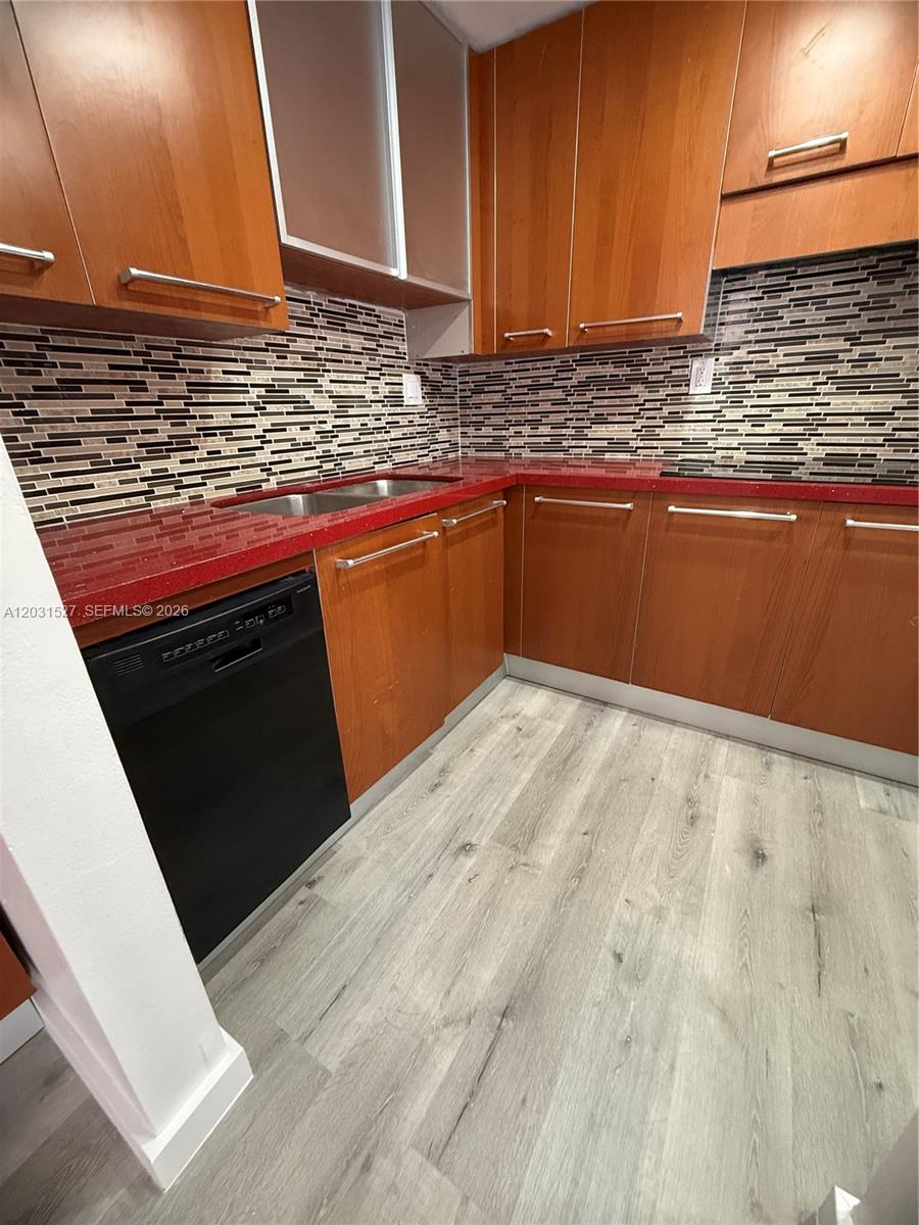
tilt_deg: -22.0
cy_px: 612
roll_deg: +1.1
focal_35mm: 14
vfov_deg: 102.1
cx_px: 460
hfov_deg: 85.7
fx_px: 496
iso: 500
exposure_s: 1/60
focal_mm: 2.22
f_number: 2.2
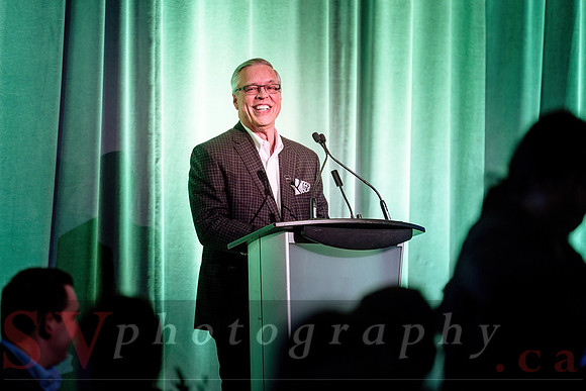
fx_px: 3989
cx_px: 227
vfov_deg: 5.6
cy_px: 151
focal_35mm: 245
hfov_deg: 8.4
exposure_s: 1/160
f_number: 2.8
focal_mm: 200
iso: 1250
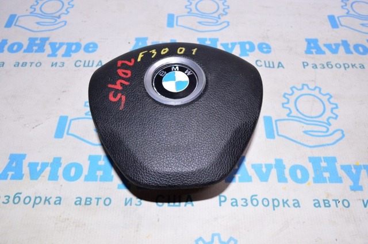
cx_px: 184
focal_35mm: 33
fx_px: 337
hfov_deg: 57.3
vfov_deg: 39.9
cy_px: 122
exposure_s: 1/200
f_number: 8
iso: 1600
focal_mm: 22
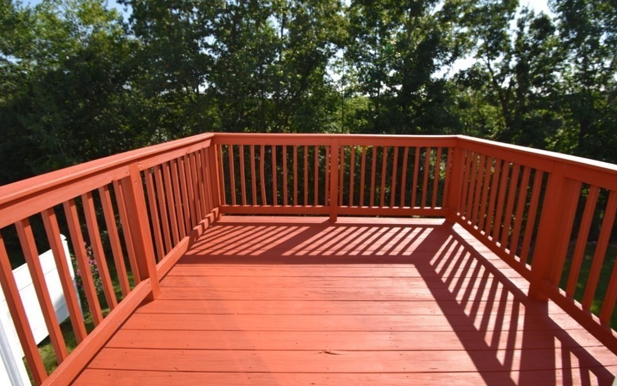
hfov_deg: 97.8
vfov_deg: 71.1
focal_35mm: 16
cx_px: 309
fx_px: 269
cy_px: 174
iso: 100
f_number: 8
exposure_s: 1/200
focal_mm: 10
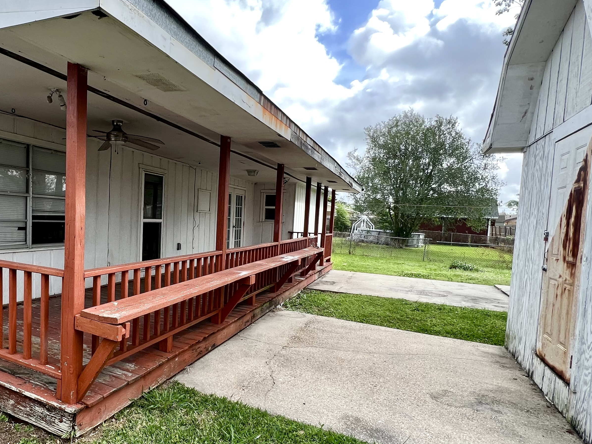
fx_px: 376
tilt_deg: -2.5
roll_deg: -1.9
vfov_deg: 61.0
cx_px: 162
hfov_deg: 72.1
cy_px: 243
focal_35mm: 22
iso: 32
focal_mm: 1.57
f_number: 1.8
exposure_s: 1/342
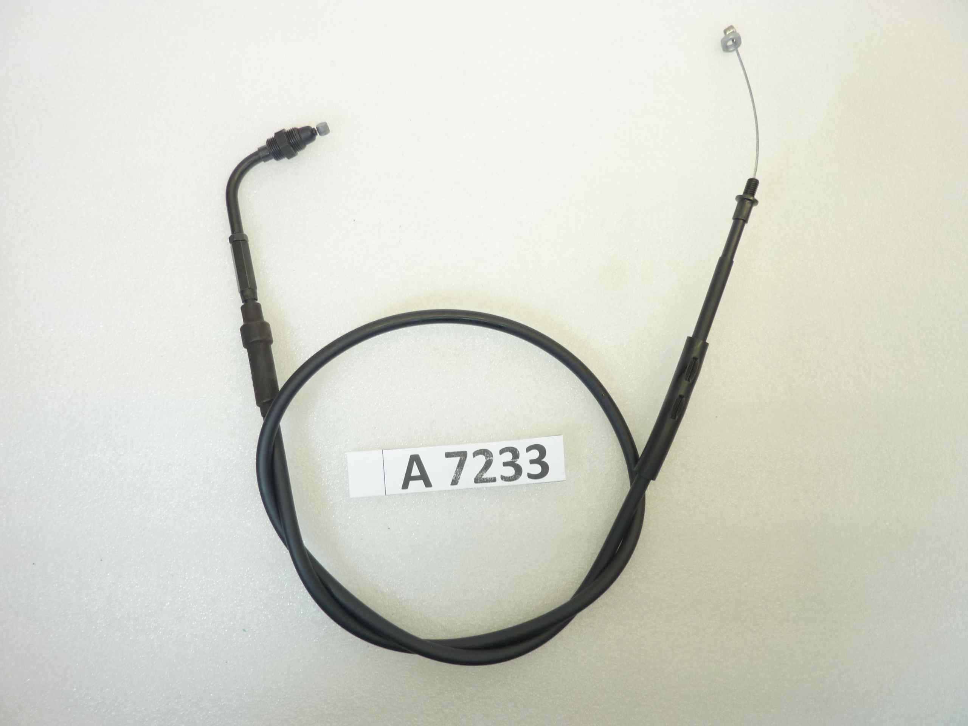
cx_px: 484
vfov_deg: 54.9
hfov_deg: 69.4
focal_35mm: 25
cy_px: 363
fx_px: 699
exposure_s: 1/25
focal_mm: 4.1
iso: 80
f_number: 3.3
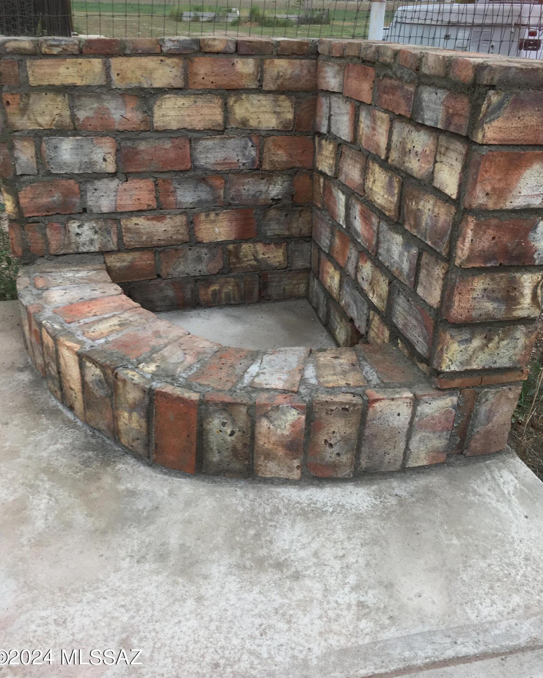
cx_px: 270
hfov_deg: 47.1
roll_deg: -2.0
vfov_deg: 57.1
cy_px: 320
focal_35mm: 31
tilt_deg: -25.9
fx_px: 623
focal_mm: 4.15
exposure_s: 1/120
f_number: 2.2
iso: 32
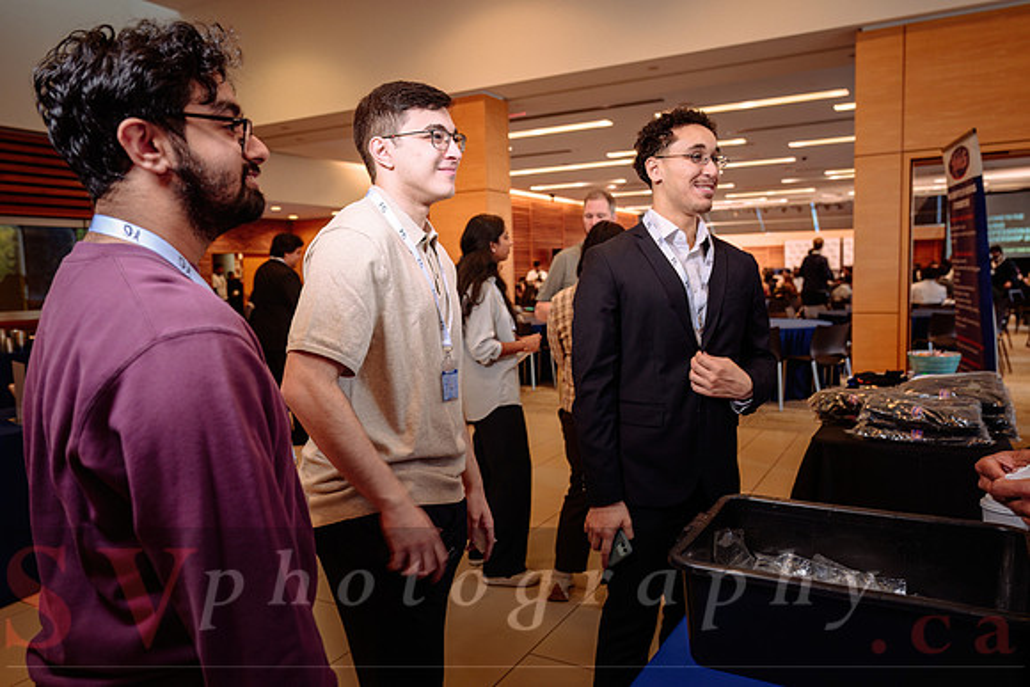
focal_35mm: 27
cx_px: 520
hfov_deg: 67.4
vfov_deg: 48.0
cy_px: 344
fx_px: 773
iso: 1000
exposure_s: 1/100
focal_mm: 26.5
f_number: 3.5
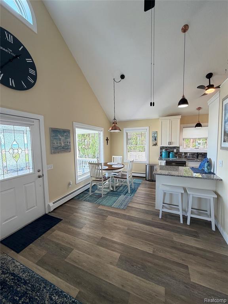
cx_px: 114
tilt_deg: -3.2
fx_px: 123
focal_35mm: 14
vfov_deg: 102.1
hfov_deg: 85.7
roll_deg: +1.6
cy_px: 152
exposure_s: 1/120
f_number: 2.2
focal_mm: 2.22
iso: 200
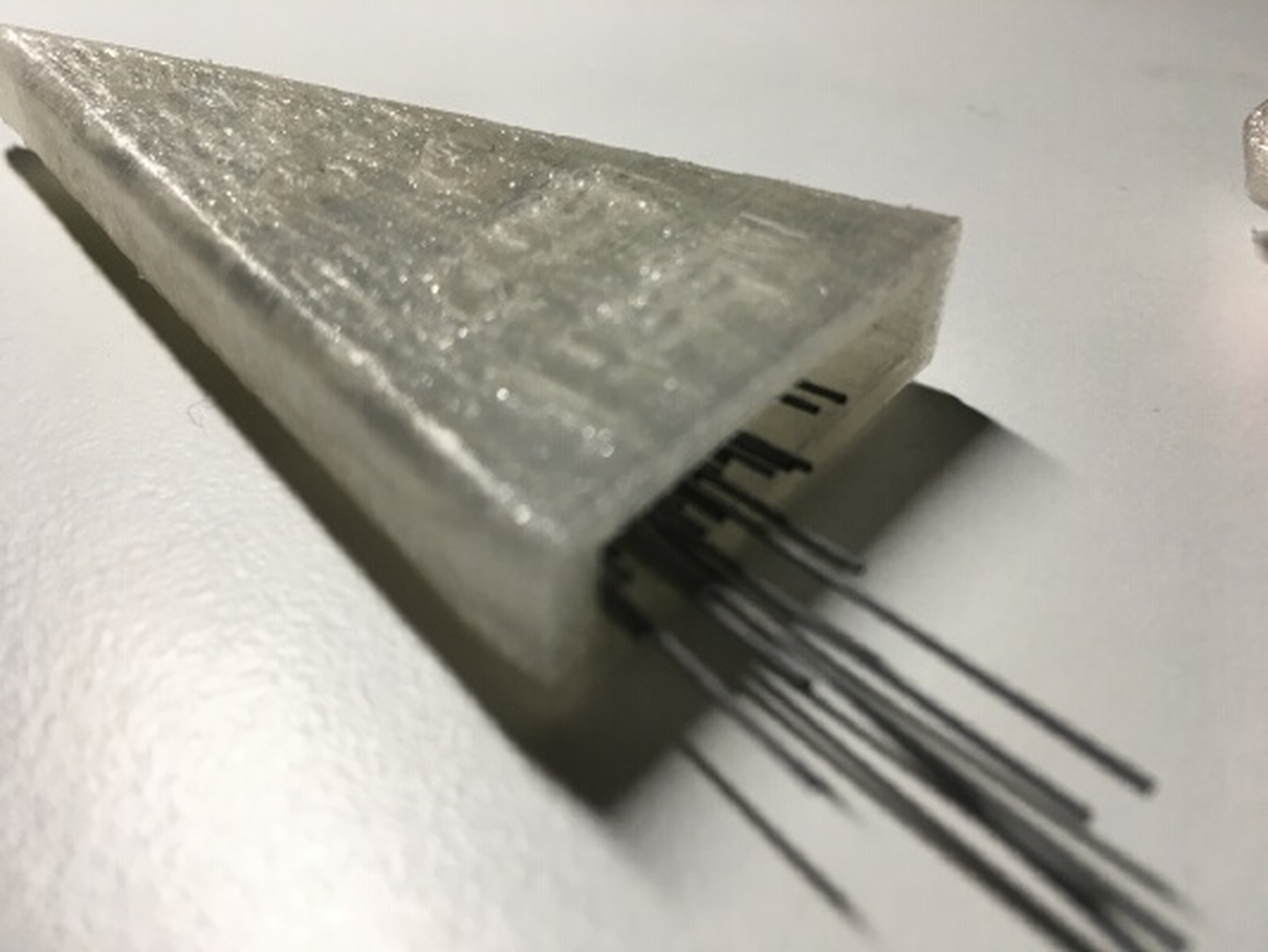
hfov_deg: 61.6
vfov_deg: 48.2
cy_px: 476
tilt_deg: -38.8
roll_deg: +0.2
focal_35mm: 29
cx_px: 634
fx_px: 1063
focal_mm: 4.15
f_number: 2.2
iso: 32
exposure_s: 1/30
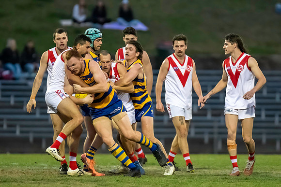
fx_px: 4965
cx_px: 162
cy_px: 108
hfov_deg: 3.2
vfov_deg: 2.2
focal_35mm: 636
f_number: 2.8
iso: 10000
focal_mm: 300
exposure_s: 1/1600
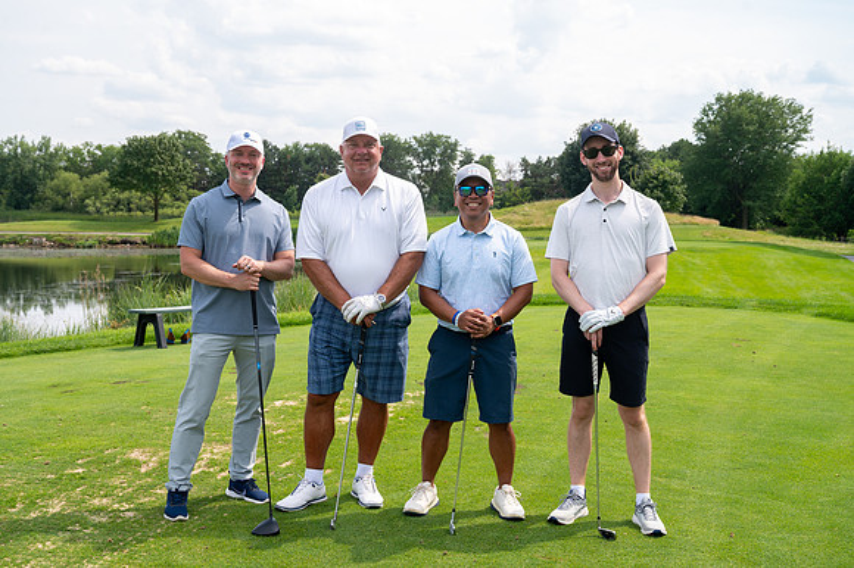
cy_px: 284
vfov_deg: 29.8
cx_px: 427
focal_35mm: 45
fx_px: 1067
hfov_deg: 43.6
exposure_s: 1/500
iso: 250
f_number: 6.3
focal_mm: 45
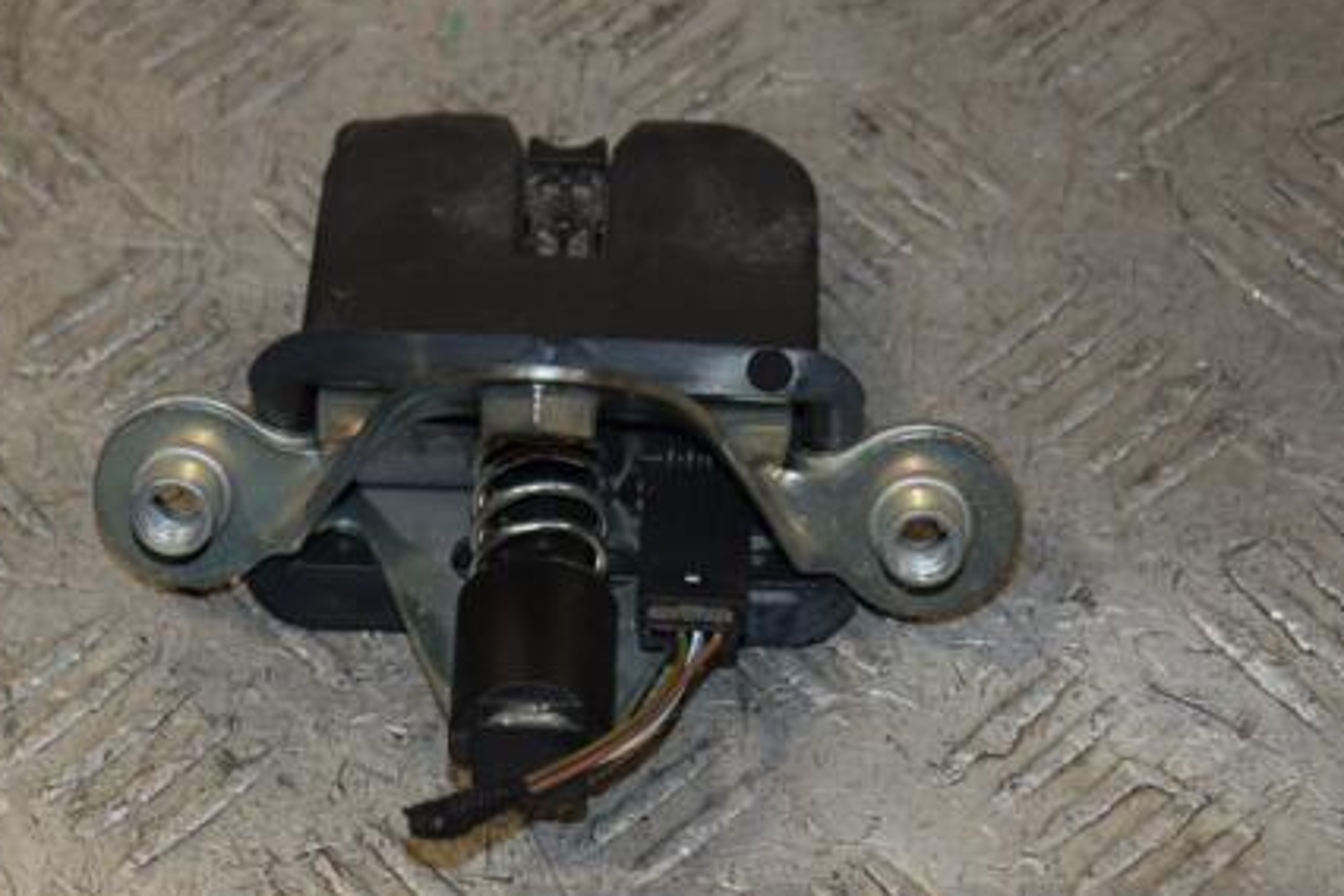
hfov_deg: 13.8
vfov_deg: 9.3
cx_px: 445
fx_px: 5525
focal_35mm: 148
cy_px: 511
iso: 800
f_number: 7.1
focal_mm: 70
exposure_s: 1/200
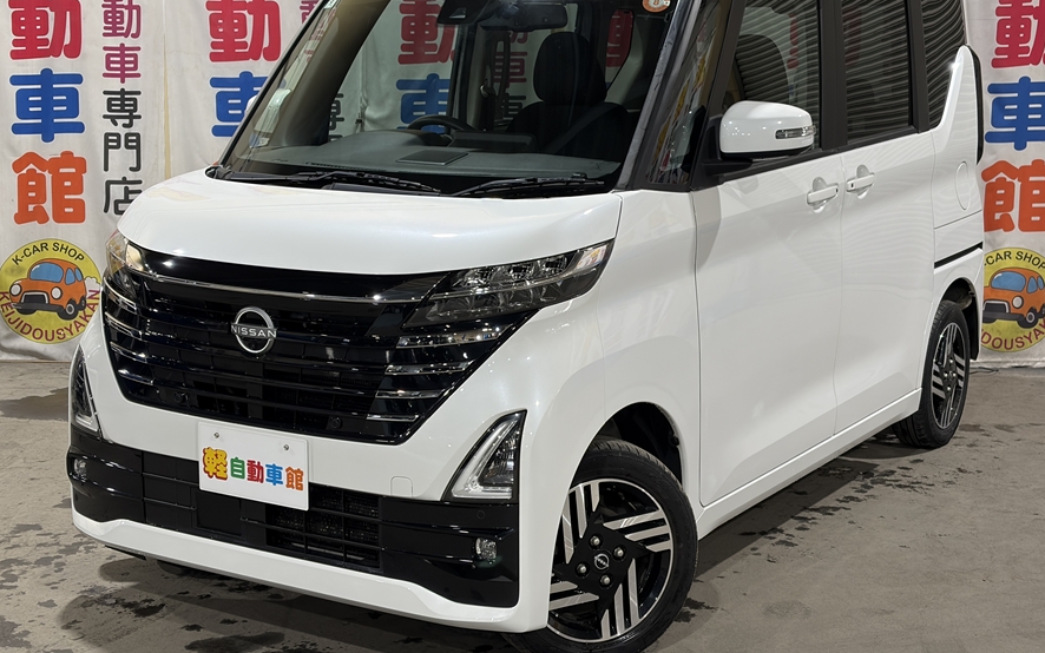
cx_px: 519
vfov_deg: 23.1
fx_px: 1595
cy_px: 287
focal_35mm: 56
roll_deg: +0.3
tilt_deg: -7.9
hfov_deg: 36.3
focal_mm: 5.96
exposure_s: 1/50
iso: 64
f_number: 1.6
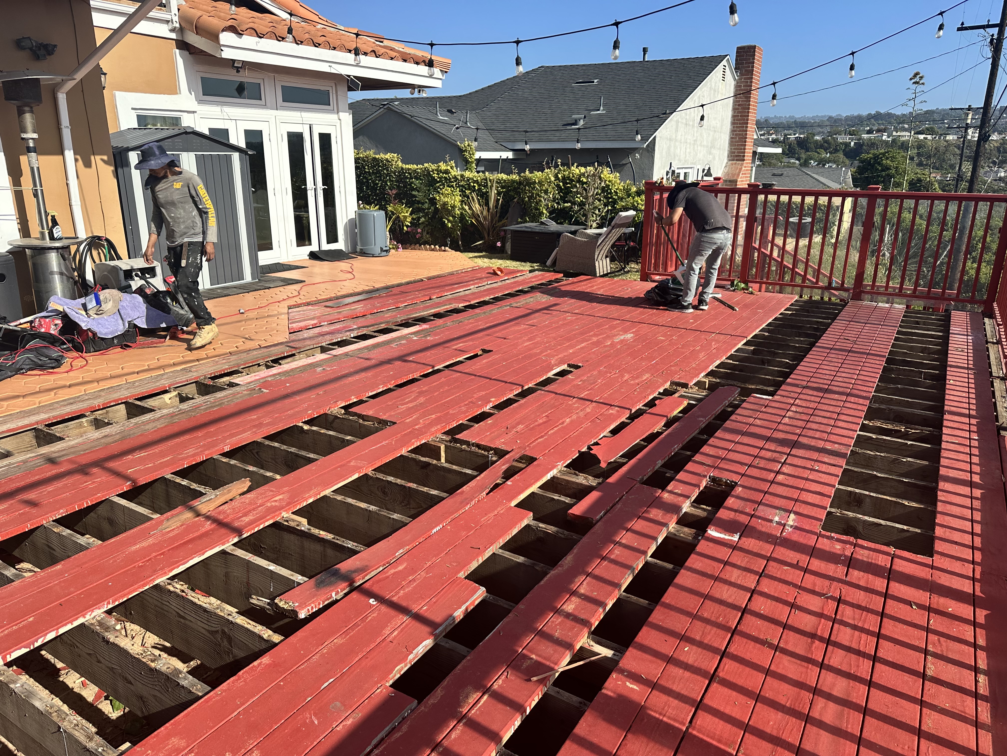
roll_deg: -0.9
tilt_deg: -16.7
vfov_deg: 56.8
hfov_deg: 71.6
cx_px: 504
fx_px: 698
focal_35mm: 24
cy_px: 378
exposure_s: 1/3717
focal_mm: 6.86
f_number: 1.78
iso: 80
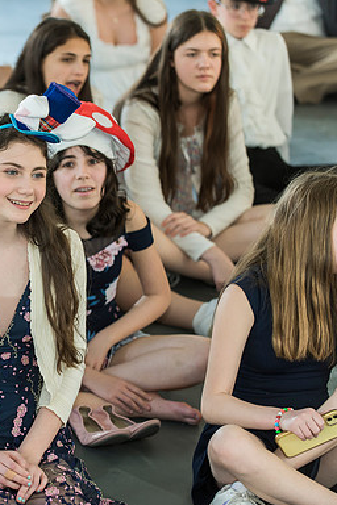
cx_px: -5
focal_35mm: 166
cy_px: 253
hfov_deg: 8.2
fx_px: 2331
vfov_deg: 12.4
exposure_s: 1/160
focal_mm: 110
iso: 640
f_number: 4
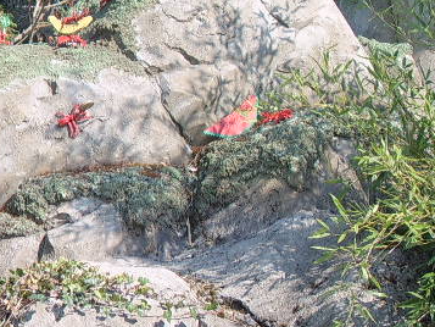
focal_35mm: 156
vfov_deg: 9.5
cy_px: 124
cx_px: 182
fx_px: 1961
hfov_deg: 12.7
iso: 50
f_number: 4.9
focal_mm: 22.74
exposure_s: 1/148
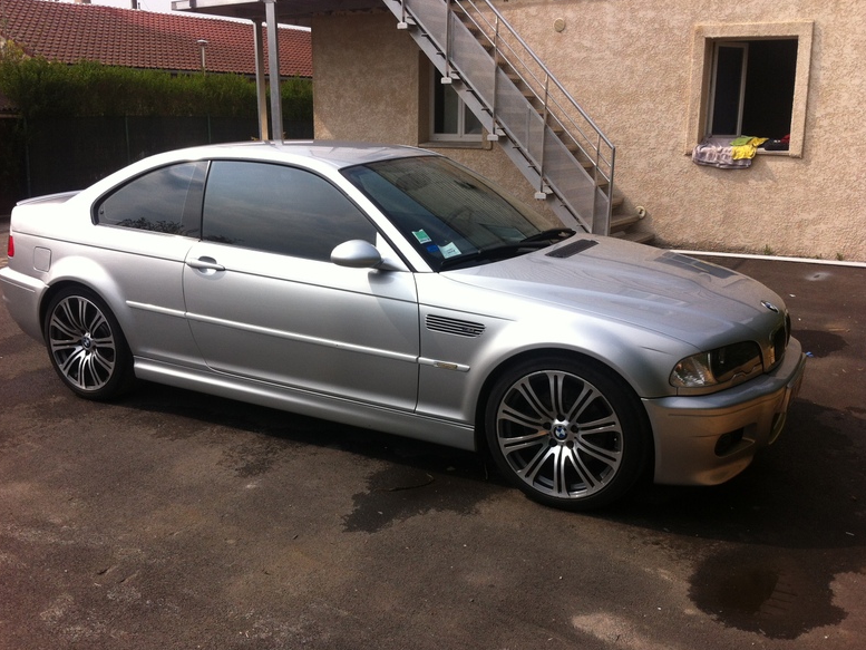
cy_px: 329
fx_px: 901
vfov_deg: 39.7
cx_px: 425
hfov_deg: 51.3
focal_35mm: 36
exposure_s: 1/1207
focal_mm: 3.85
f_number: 2.8
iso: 80
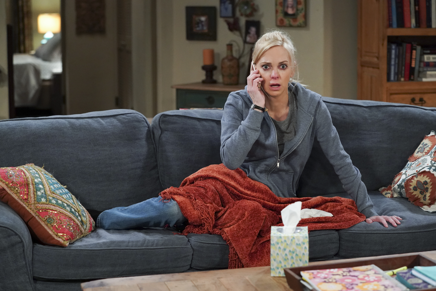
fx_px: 848
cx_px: 218
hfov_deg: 28.8
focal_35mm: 70
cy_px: 146
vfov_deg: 19.5
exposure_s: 1/160
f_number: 3.5
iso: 6400
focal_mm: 70
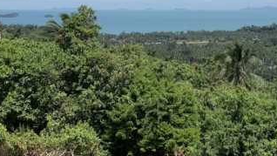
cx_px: 243
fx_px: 382
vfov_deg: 22.2
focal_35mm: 52
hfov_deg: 37.5
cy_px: -2
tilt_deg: +1.1
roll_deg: -0.7
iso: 25
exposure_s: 1/4098
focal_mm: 4.25
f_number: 1.8
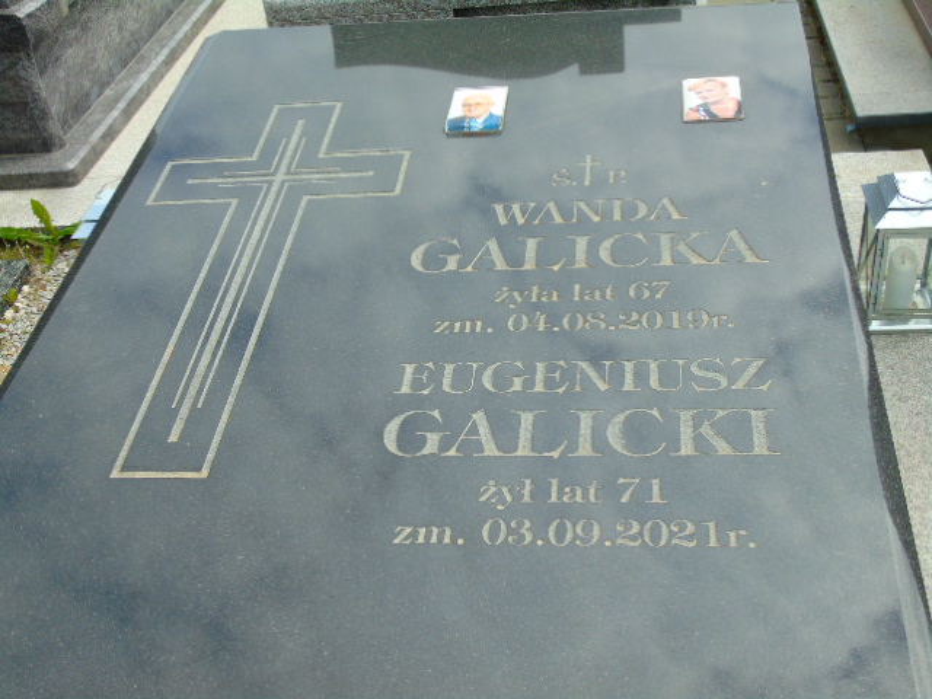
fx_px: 1077
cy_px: 350
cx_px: 466
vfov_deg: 36.0
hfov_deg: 46.8
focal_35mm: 40
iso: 80
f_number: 3.9
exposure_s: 1/400
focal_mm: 7.1
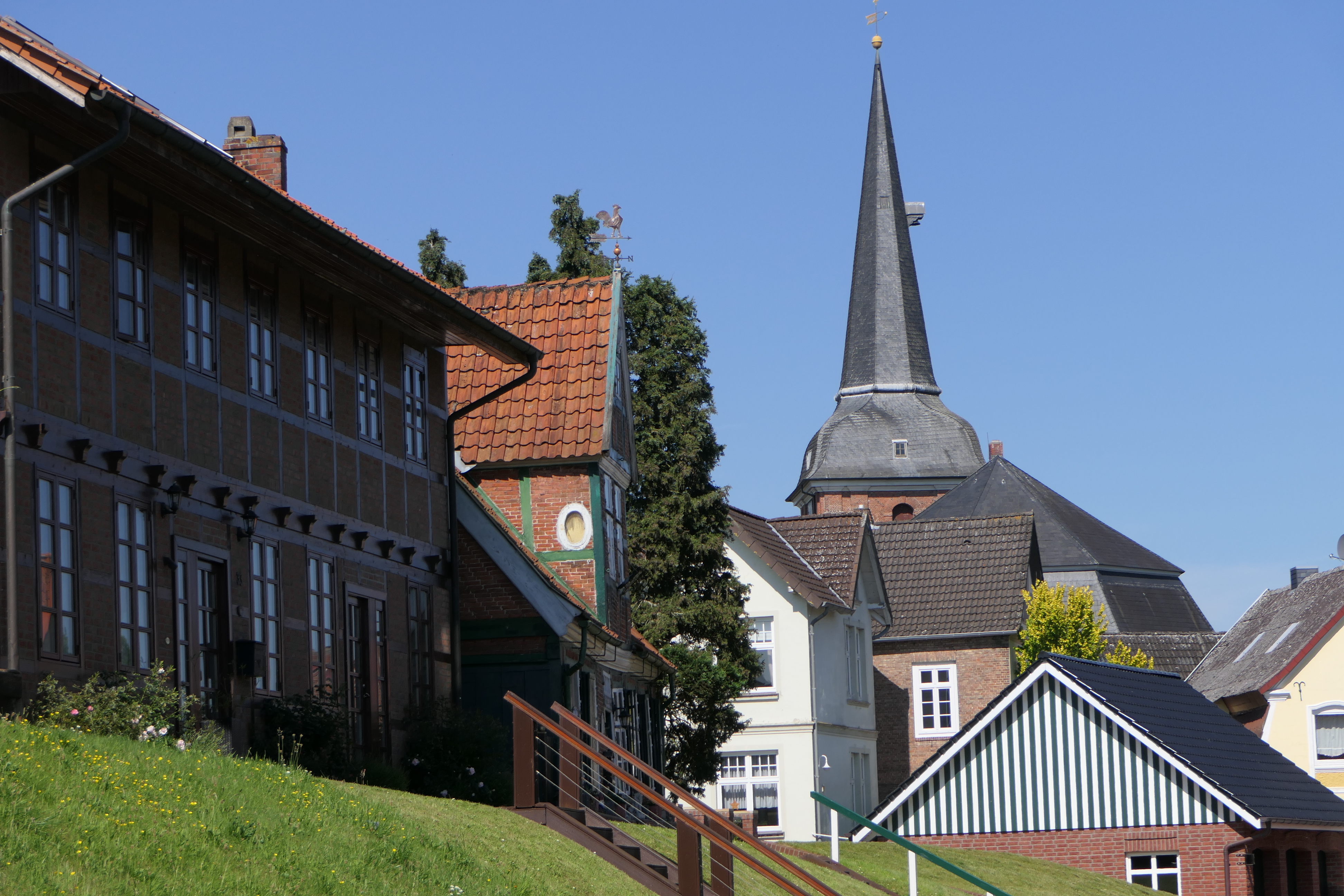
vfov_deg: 13.3
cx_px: 672
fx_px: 3845
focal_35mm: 103
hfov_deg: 19.8
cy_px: 448
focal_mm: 37.9
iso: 125
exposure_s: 1/1300
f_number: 4.2
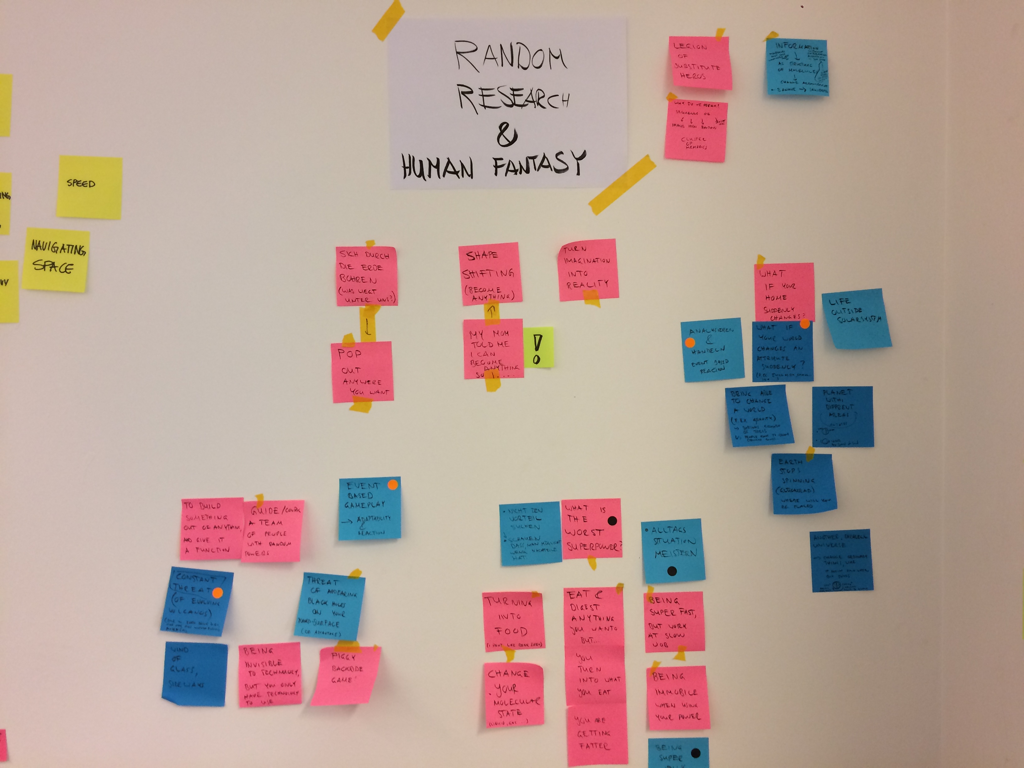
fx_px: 858
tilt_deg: -0.5
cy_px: 384
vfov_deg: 48.2
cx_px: 512
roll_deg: +0.7
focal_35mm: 29
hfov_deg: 61.7
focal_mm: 4.15
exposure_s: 1/33
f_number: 2.2
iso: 100
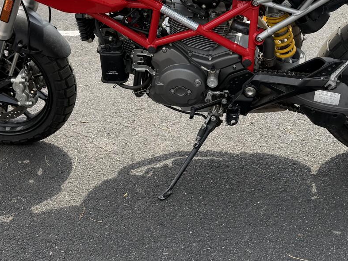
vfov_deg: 23.3
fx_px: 613
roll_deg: +1.4
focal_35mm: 61
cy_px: 21
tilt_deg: -12.3
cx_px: 212
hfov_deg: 31.6
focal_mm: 6.76
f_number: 1.78
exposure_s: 1/1493
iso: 80
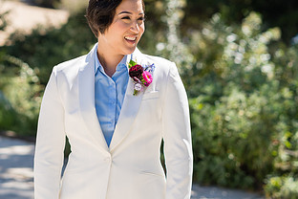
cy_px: 101
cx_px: 86
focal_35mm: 158
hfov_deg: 13.0
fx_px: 1308
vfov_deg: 8.7
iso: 100
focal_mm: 85
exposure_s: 1/640
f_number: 2.8
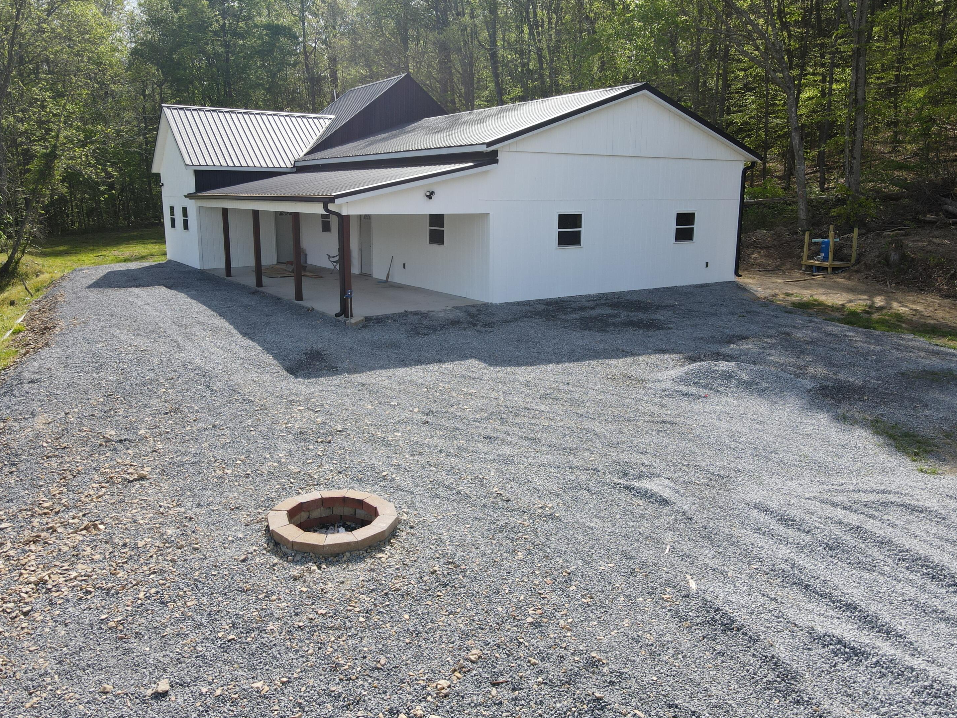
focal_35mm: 25
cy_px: 346
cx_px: 470
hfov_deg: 69.4
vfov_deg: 54.9
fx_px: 691
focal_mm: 4.5
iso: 100
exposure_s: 1/350
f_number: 2.8
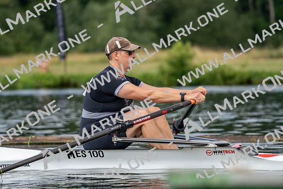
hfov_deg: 6.4
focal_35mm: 321
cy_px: 94
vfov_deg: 4.3
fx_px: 2524
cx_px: 142
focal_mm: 321
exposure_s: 1/1600
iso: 400
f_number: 6.3
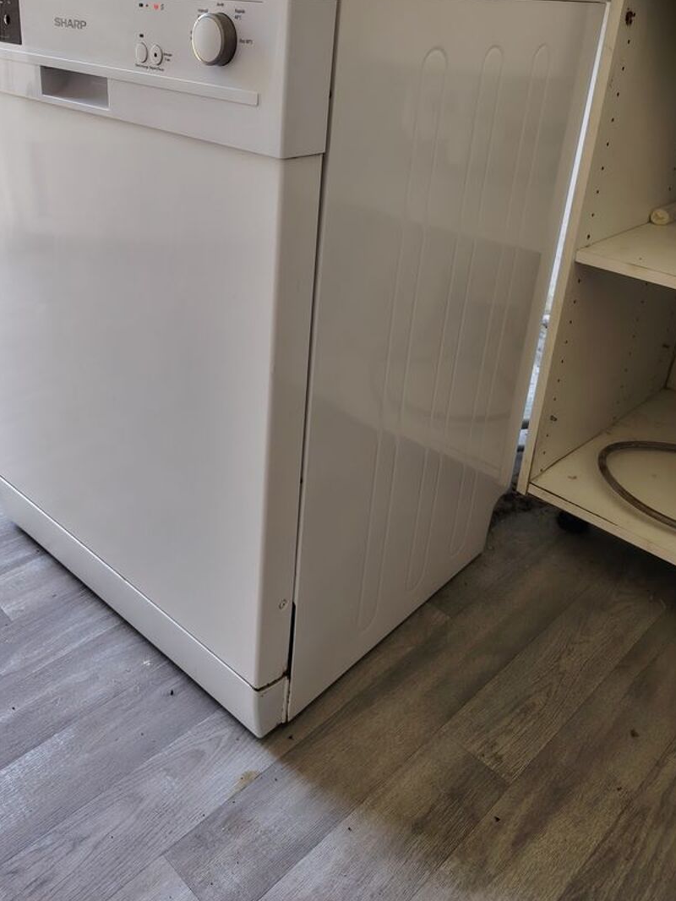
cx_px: 259
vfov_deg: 59.2
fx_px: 781
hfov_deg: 46.5
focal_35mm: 30
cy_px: 342
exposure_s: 1/50
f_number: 1.75
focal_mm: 5.25
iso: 253
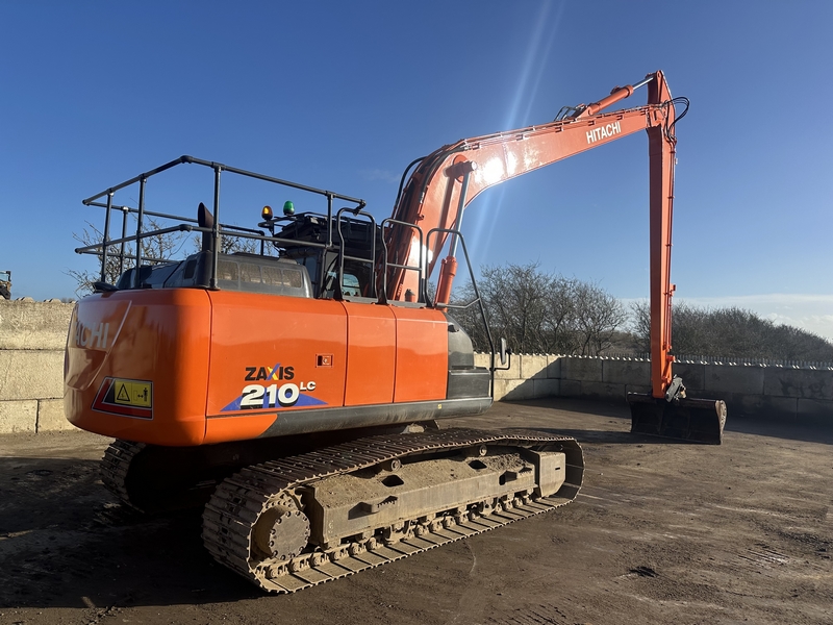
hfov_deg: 71.6
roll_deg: -2.8
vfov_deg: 56.8
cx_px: 416
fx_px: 578
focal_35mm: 24
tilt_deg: +2.0
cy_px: 312
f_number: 1.78
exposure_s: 1/4545
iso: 80
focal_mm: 6.86
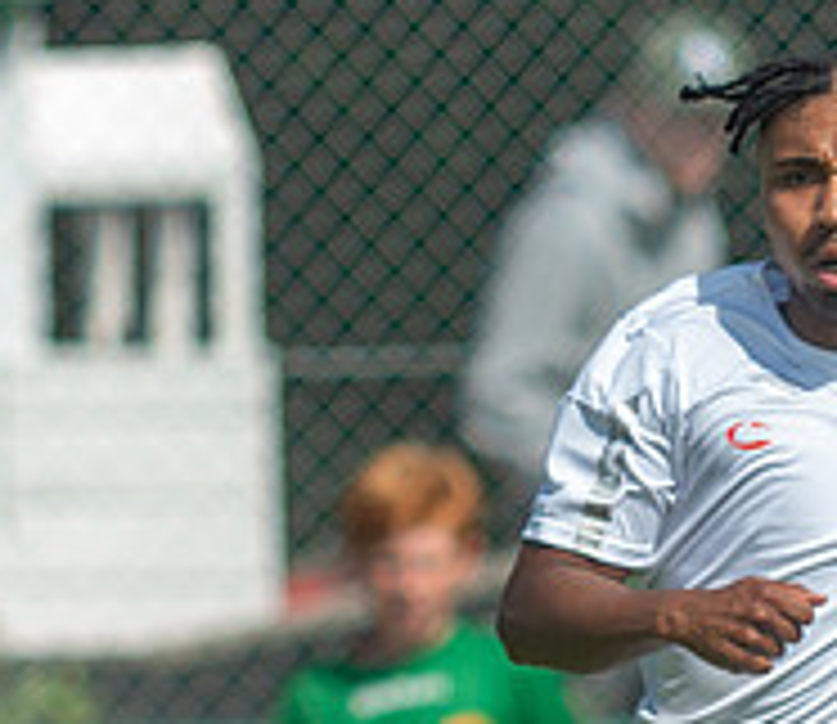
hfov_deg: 0.9
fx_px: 50477
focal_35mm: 1973
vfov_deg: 0.8
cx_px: -735
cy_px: 883
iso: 220
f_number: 4
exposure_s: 1/1250
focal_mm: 420
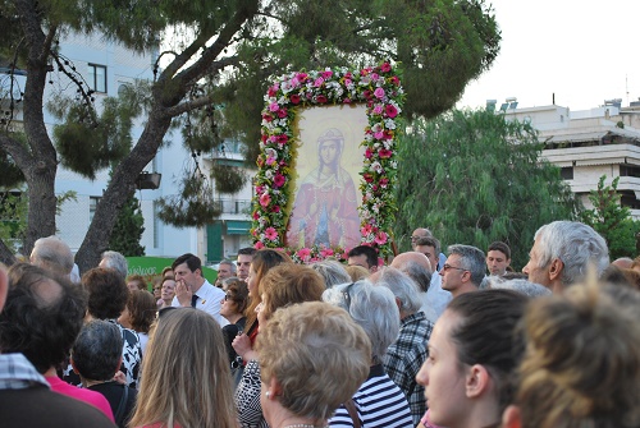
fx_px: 1122
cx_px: 320
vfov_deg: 21.6
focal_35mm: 63
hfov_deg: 31.8
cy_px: 214
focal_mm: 42
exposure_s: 1/100
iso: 200
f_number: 5.3
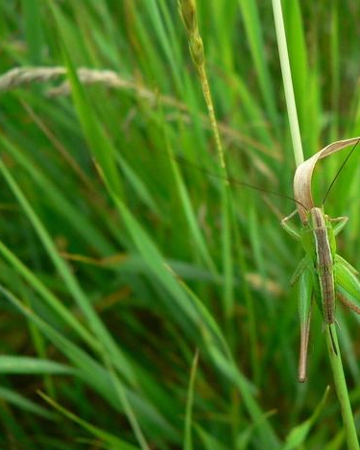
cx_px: 295
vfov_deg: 38.8
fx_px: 639
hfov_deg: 30.6
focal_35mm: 48
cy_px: 229
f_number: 2.8
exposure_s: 1/100
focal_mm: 6
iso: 100
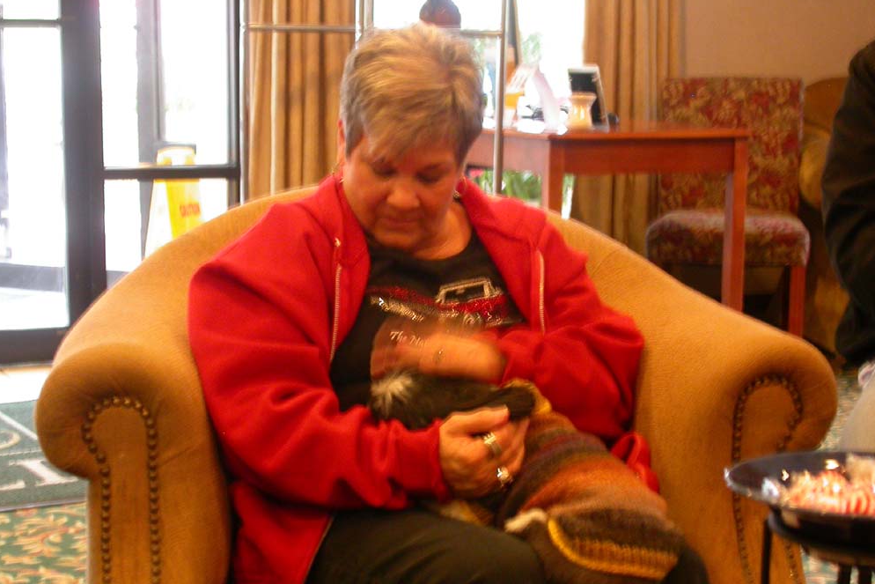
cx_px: 431
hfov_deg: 27.0
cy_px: 331
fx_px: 1823
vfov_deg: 18.2
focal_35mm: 75
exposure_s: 1/3.2
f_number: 3.3
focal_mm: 14.6
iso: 197
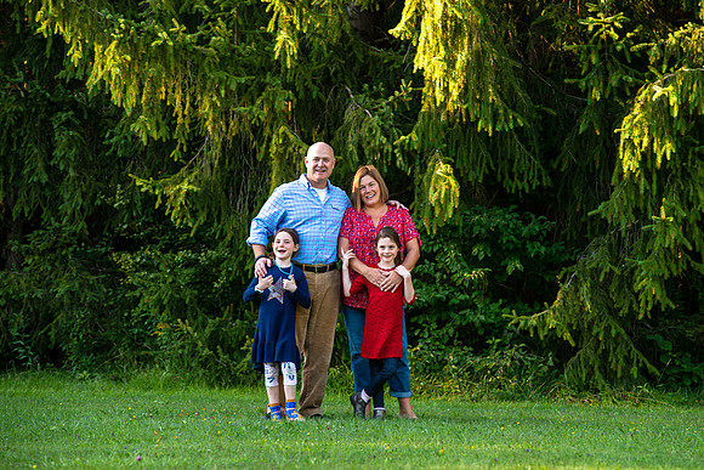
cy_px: 238
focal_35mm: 187
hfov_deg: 11.0
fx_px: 3661
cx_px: 388
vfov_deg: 7.3
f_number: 5.6
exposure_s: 1/125
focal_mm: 170
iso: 200
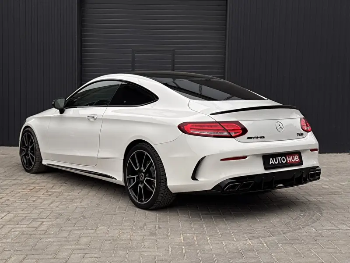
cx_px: 175
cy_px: 132
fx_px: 485
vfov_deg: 30.3
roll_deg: -1.0
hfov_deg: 39.7
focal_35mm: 48
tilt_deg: -4.0
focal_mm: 6.76
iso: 64
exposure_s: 1/1560
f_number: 1.78
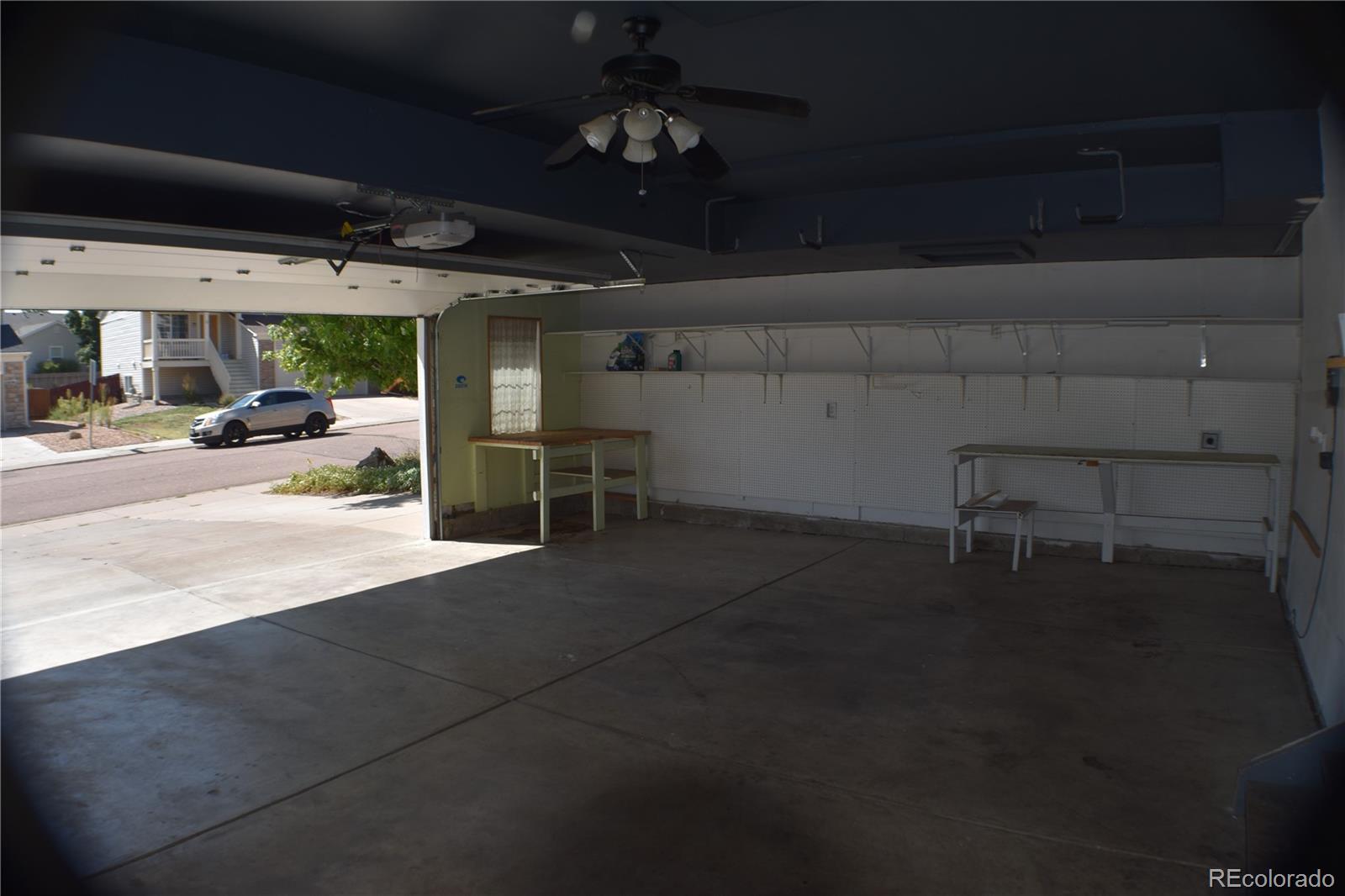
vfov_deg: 43.6
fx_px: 1121
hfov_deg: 61.9
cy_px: 448
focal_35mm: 30
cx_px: 672
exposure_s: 1/200
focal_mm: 20
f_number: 7.1
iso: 100
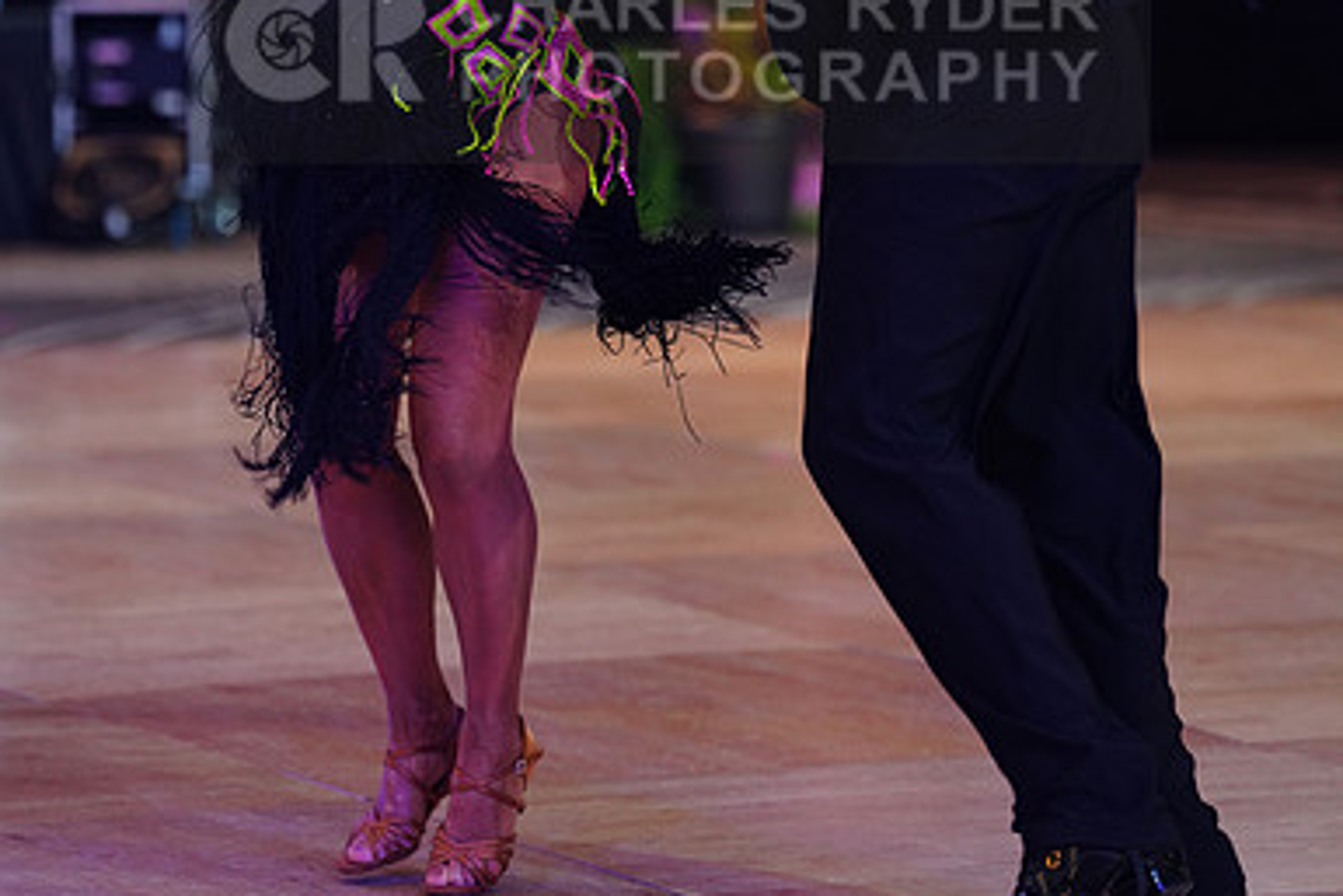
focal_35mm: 217
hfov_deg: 9.5
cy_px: 49
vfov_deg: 6.3
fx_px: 8098
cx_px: 672
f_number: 2.8
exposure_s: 1/320
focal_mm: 144
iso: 1600
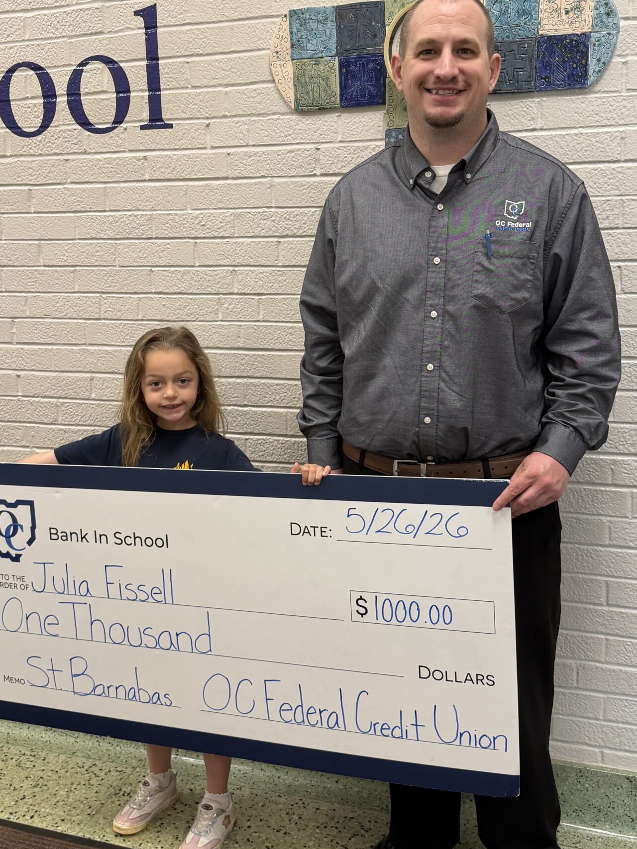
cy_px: 385
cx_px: 322
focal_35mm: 36
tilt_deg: -8.6
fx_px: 883
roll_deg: +1.8
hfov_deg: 39.7
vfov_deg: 51.3
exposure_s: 1/60
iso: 160
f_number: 1.78
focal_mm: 6.76
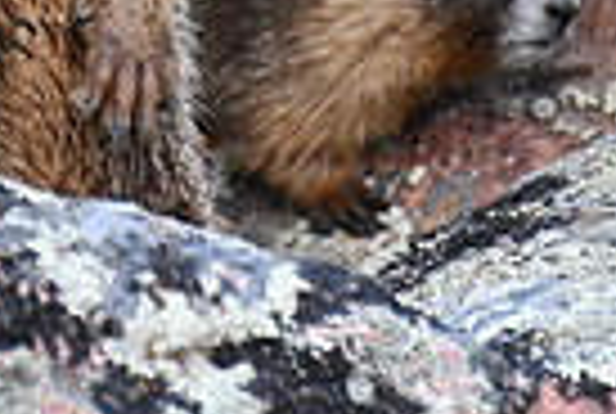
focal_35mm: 1900
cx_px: 121
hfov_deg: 1.1
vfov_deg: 0.7
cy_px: -362
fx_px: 32582
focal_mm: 300
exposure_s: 1/500
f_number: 5.6
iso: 2000
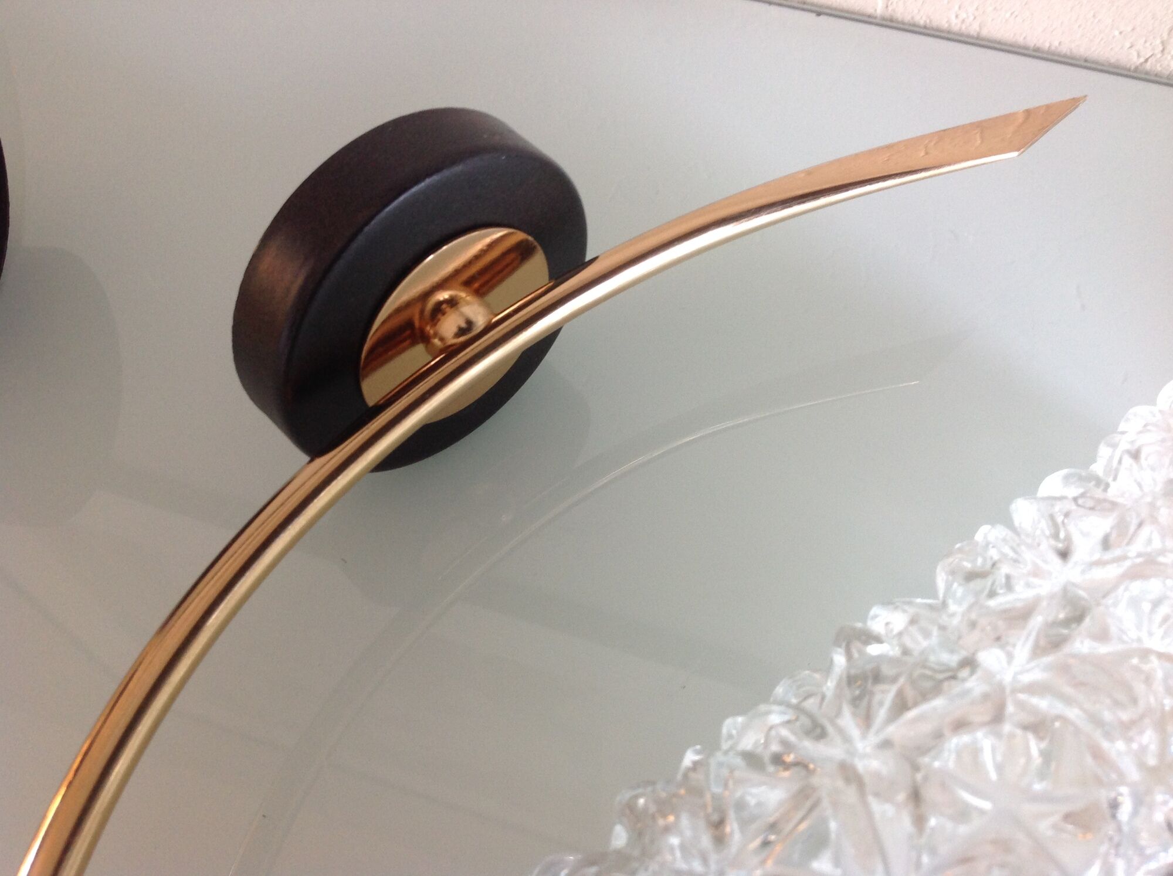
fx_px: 1184
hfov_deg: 52.7
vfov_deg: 40.6
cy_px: 438
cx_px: 586
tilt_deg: -60.5
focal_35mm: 35
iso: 100
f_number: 2.4
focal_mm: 4.28
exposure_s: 1/15
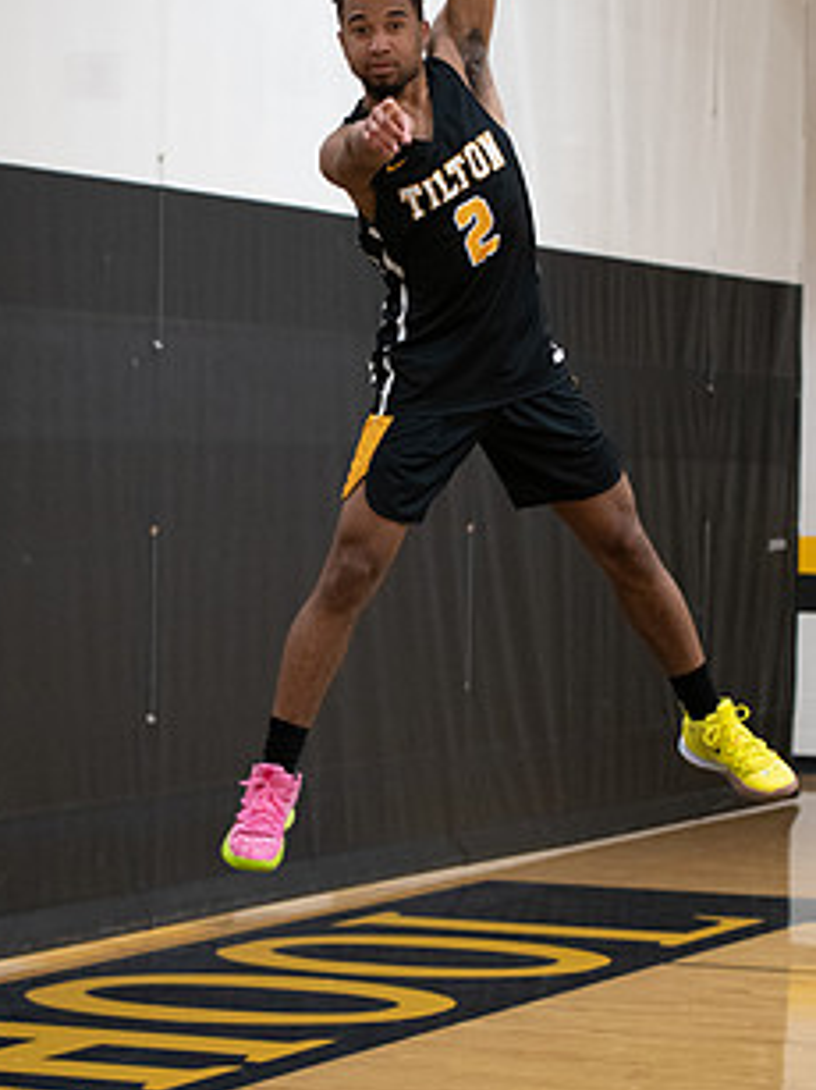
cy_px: 401
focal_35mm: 148
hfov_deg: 10.0
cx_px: 454
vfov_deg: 13.3
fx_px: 4655
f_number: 2.8
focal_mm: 70
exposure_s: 1/200
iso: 2000
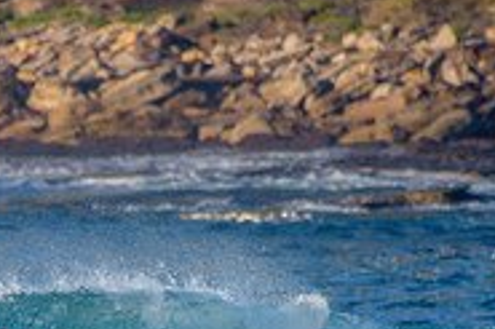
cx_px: 13
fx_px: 21540
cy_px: 416
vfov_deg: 0.9
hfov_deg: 1.3
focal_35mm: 1568
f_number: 5.6
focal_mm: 500
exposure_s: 1/2000
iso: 360
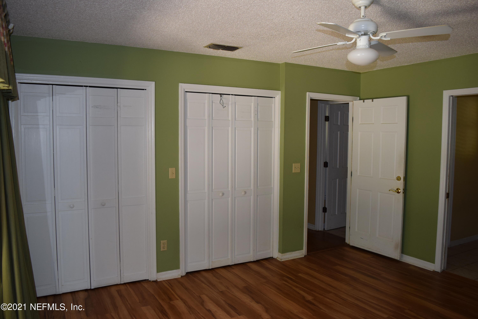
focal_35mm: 27
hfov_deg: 67.4
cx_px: 239
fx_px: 358
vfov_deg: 47.9
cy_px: 160
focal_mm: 18
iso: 800
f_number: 4.5
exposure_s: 1/80
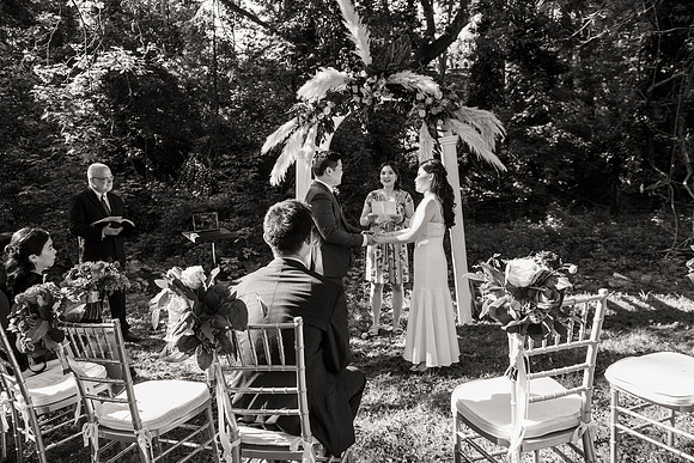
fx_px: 463
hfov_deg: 73.7
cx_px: 347
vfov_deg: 53.2
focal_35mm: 24
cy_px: 232
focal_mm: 24
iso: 1000
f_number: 4
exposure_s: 1/640
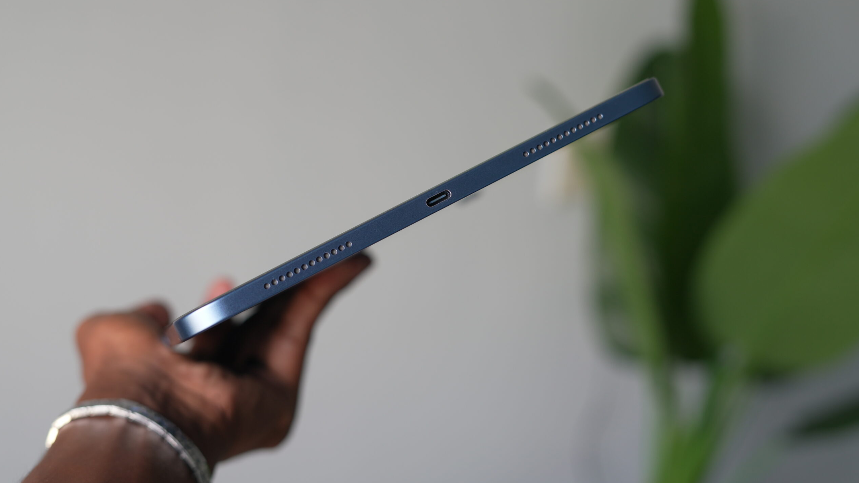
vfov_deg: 22.6
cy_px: 198
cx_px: 426
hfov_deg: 39.2
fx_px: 1207
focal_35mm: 53
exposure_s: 1/100
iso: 320
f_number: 3.5
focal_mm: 50
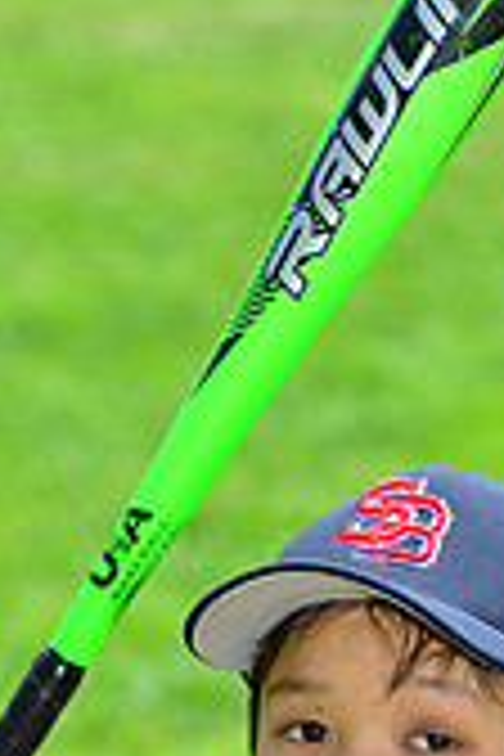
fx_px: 10499
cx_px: 434
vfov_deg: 4.1
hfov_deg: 2.7
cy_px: 1040
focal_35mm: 500
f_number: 8
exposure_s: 1/200
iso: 200
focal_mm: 145
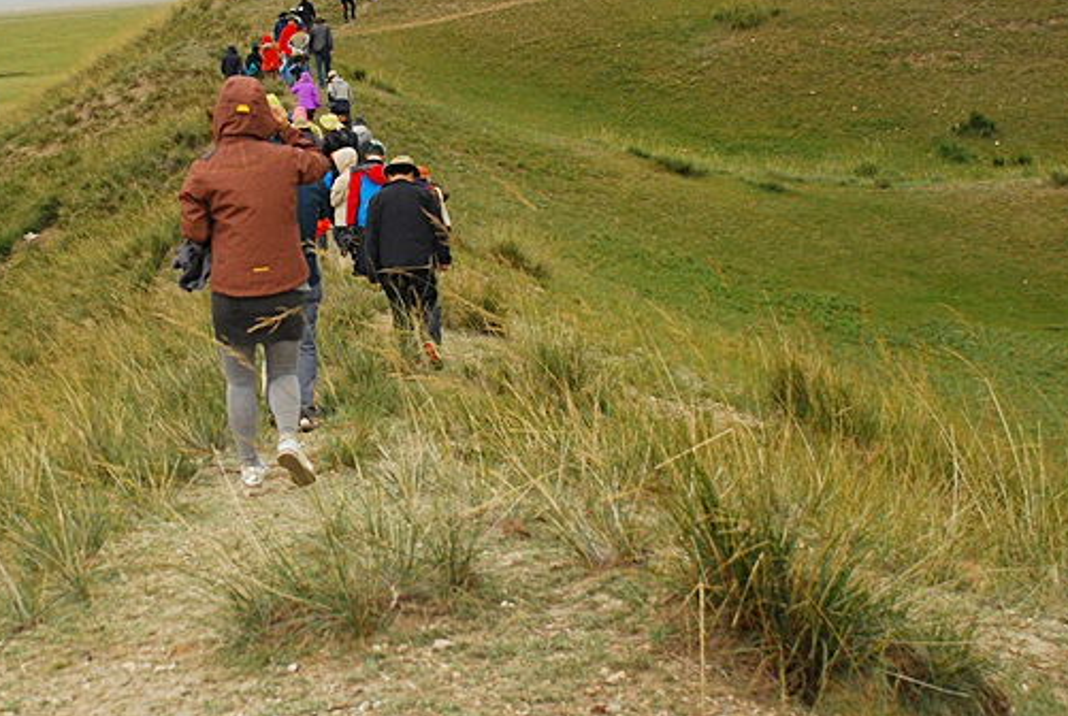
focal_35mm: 84
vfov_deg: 16.3
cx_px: 347
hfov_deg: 24.1
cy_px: 198
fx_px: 2490
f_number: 6.3
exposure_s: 1/400
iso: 400
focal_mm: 35
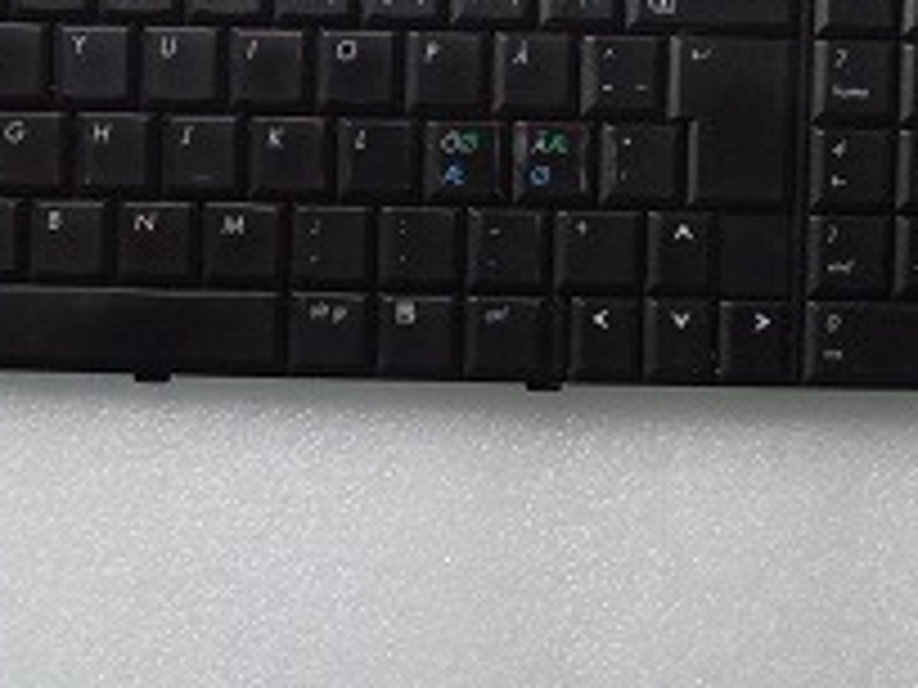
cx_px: 328
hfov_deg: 33.6
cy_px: 139
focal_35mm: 57
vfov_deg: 25.2
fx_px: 1512
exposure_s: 1/40
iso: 400
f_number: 6
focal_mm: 5.2
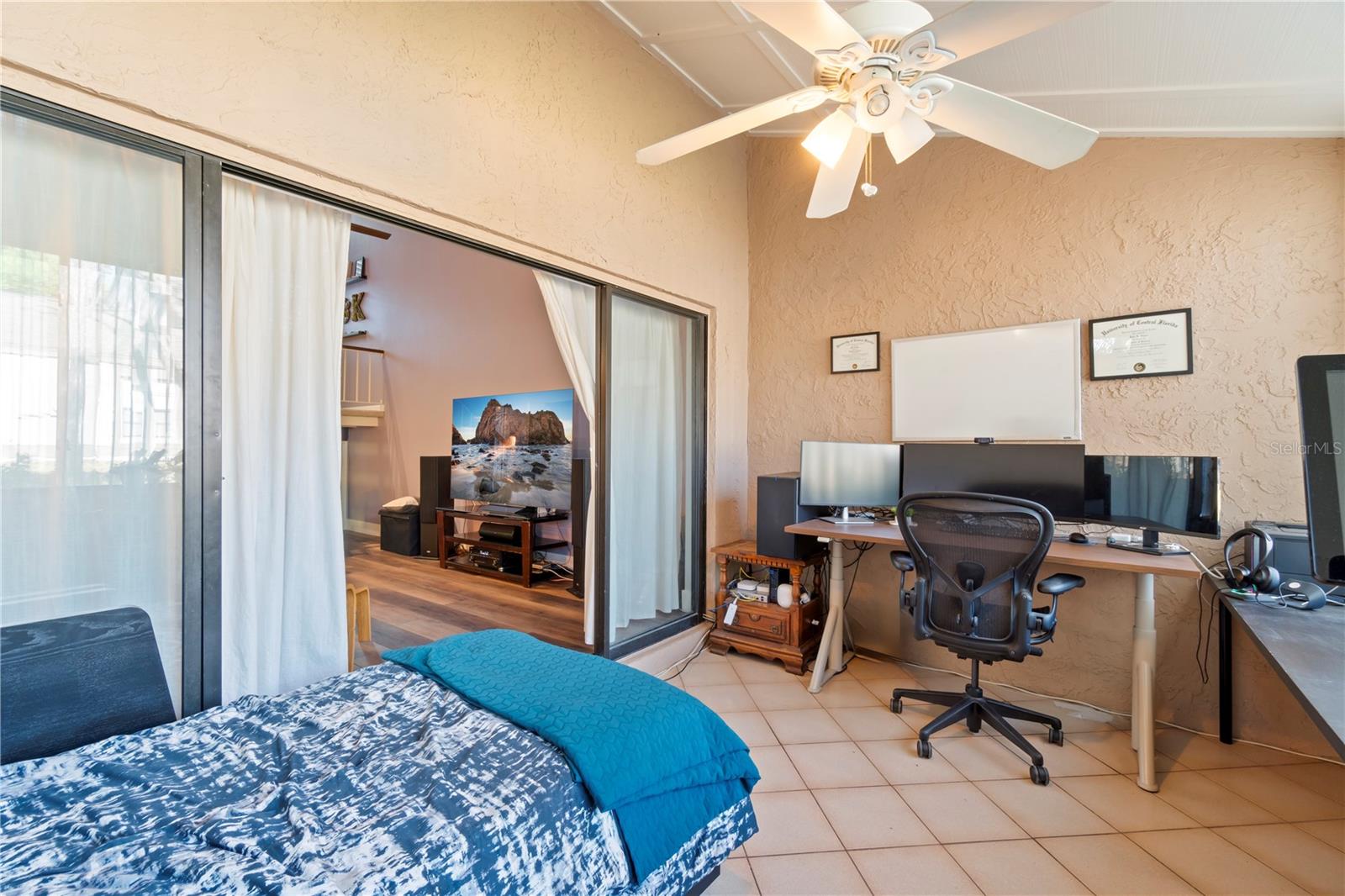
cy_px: 448
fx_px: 560
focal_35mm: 15
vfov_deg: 77.3
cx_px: 672
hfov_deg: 100.4
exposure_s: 1/1.67
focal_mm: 10
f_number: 9
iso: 200
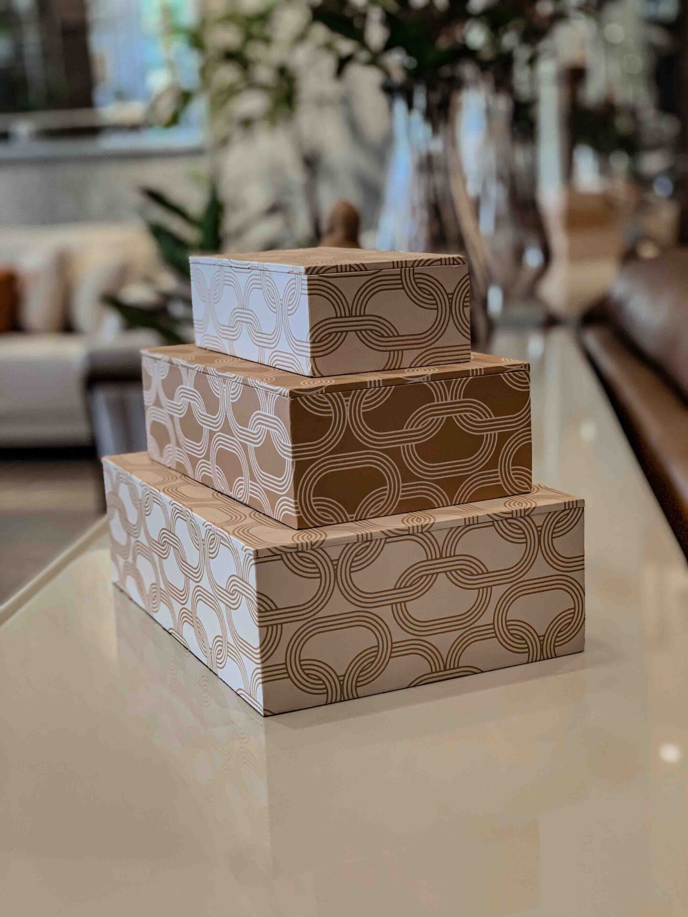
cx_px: 344
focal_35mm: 52
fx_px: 1378
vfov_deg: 36.8
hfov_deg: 28.0
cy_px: 458
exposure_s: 1/100
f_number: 2.4
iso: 125
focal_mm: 6
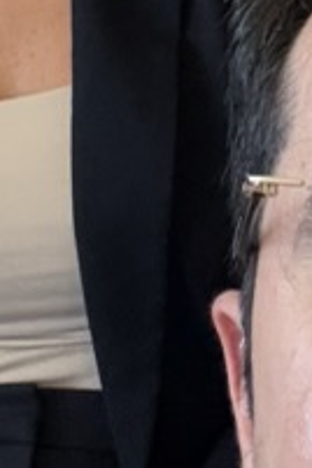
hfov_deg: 8.6
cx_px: -37
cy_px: -361
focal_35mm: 159
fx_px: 2067
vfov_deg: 11.9
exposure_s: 1/37
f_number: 1.9
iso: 400
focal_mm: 2.69
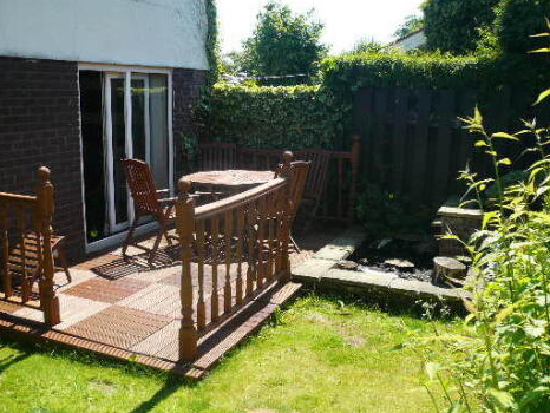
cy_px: 222
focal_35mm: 35
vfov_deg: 40.7
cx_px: 215
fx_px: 556
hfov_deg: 52.2
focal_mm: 4.6
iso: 100
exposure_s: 1/640
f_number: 2.8
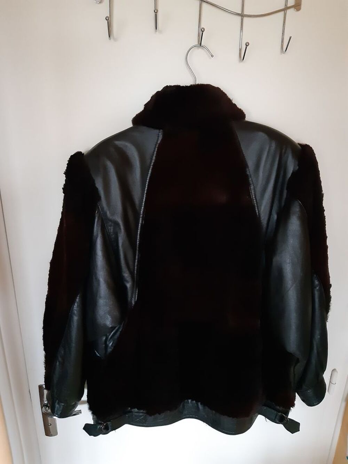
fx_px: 348
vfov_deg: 67.3
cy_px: 232
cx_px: 174
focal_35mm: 26
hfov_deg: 53.1
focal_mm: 3.92
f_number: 1.7
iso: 640
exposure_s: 1/17
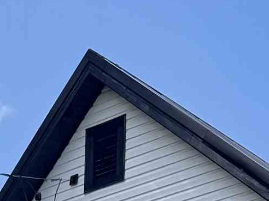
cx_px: 59
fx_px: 1166
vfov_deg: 8.4
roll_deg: -0.2
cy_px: 598
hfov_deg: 13.1
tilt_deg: +4.5
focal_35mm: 150
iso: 100
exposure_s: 1/3953
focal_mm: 6.76
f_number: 1.78
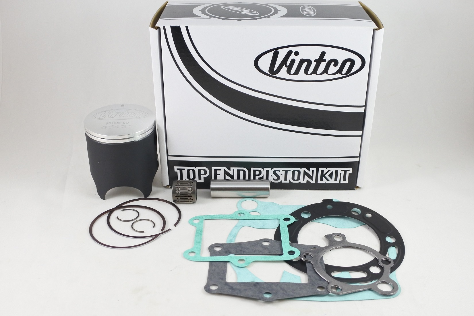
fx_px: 421
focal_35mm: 32
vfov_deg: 41.1
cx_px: 237
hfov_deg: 58.7
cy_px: 158
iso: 450
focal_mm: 12.1
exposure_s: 1/125
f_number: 3.8
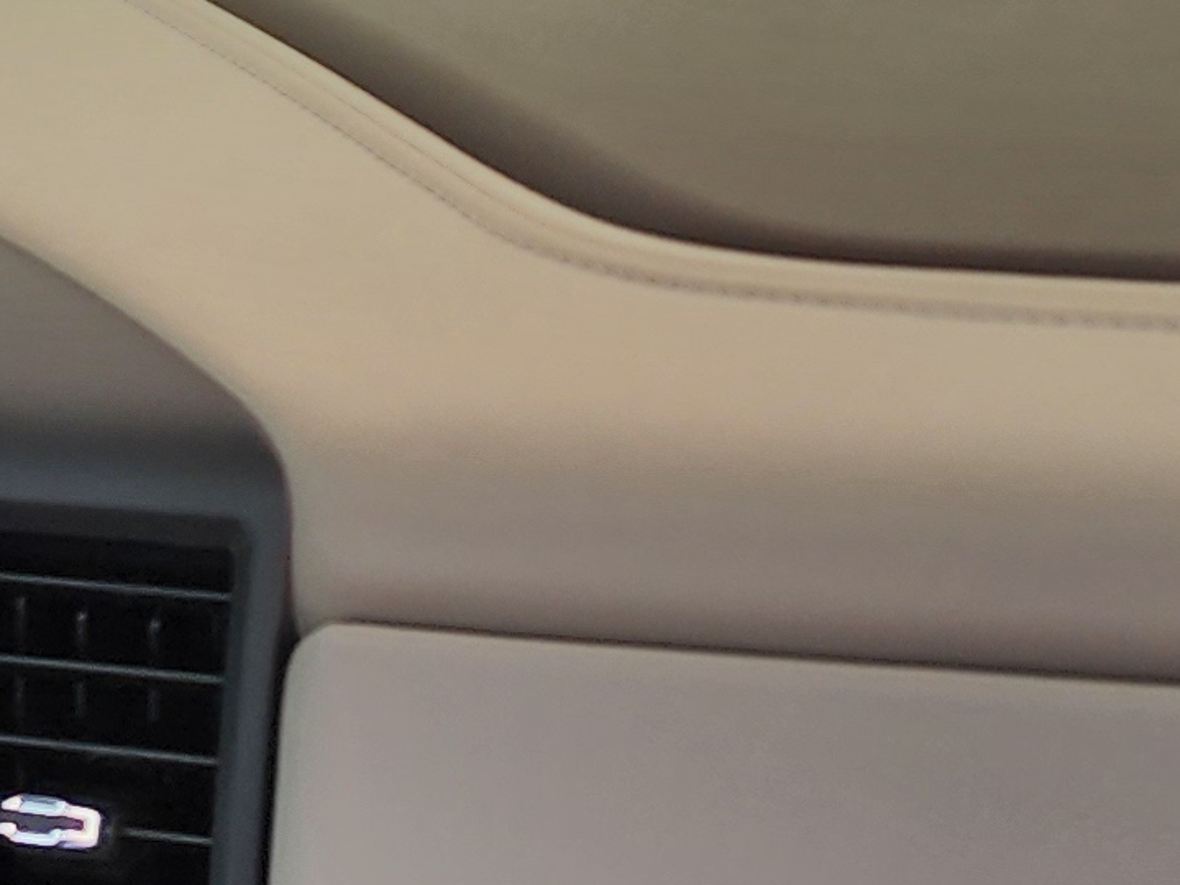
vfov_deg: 11.2
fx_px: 4363
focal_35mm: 128
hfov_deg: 13.4
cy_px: 1292
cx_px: -1111
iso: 25
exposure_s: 1/180
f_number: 1.8
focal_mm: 6.4
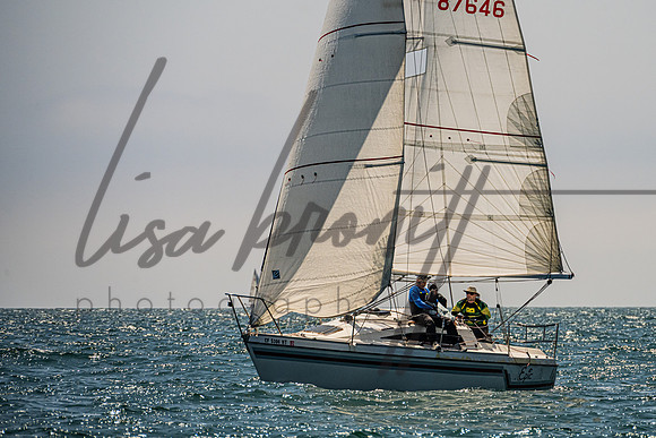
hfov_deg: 5.8
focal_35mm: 358
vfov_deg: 3.8
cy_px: 164
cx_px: 434
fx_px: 6524
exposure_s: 1/4000
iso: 500
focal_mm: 270
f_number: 8
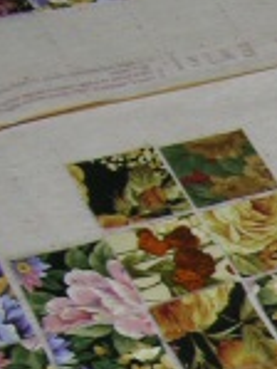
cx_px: 534
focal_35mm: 137
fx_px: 1460
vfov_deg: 13.9
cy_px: 463
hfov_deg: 10.1
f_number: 2.9
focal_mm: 5.7
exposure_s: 1/30
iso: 50
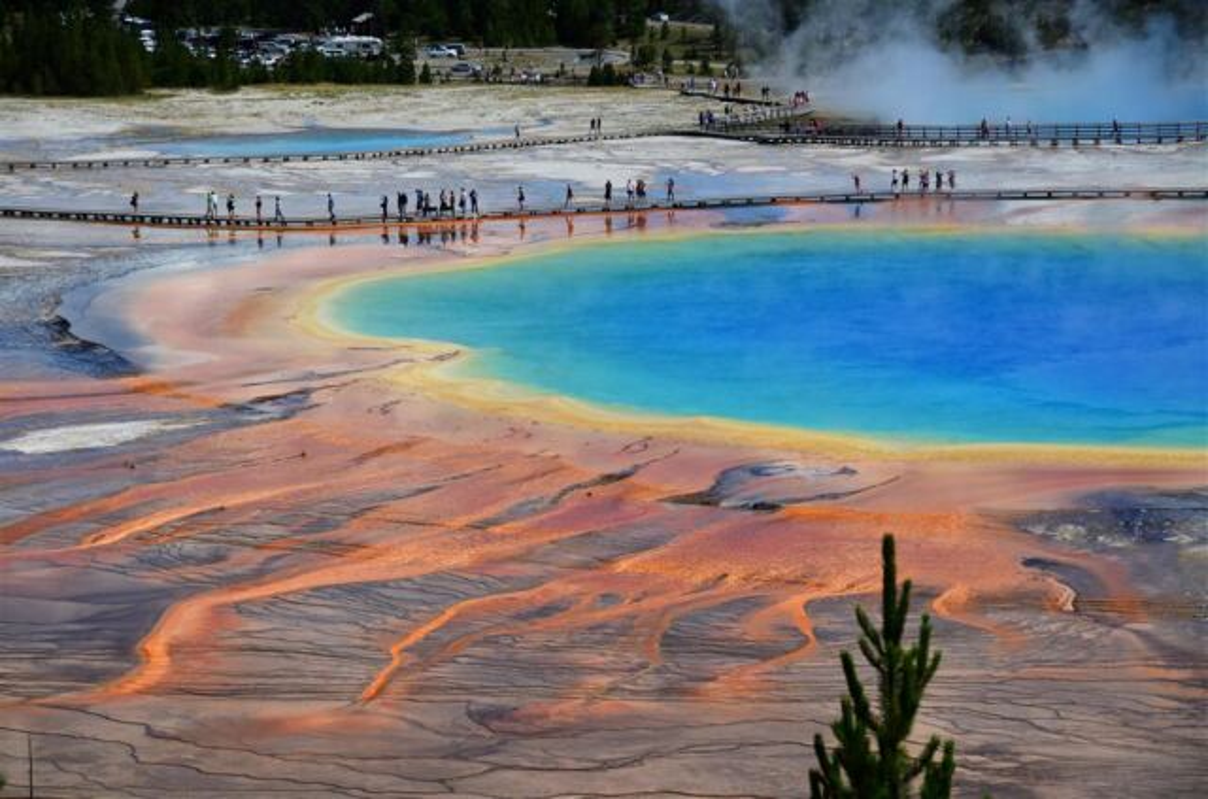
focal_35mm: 120
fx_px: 4016
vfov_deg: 11.4
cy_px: 400
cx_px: 604
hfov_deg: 17.1
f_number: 5
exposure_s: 1/1600
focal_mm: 80
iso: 200
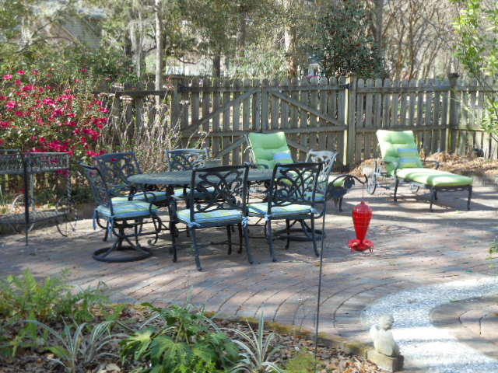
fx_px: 820
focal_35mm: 57
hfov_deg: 33.8
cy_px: 186
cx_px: 249
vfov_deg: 25.7
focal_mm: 10.2
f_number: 4.1
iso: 80
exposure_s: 1/80
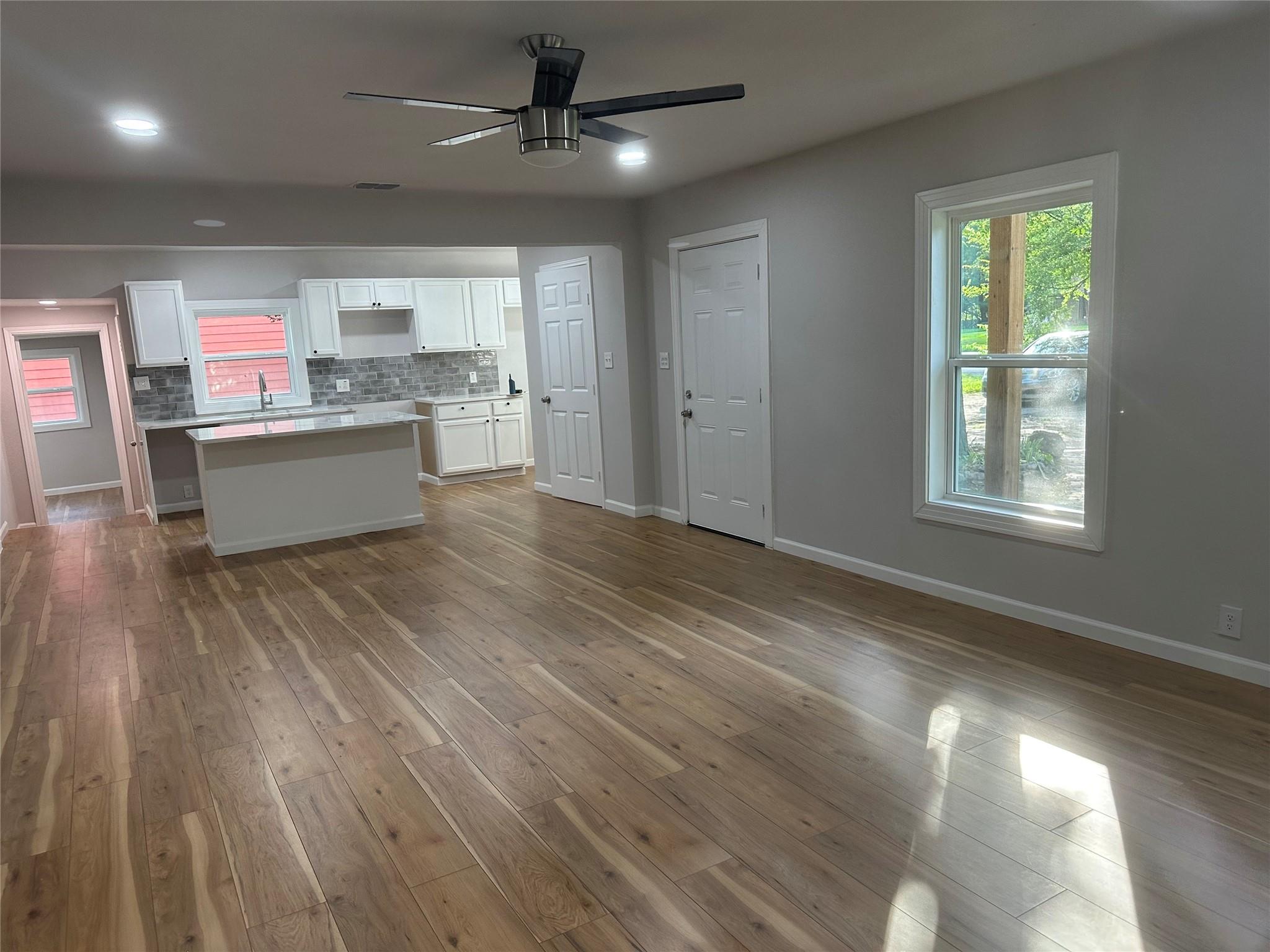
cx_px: 635
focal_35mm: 24
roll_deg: +3.2
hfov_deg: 71.6
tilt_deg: -8.6
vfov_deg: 56.8
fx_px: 881
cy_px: 476
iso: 160
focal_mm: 6.86
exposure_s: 1/120
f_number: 1.78
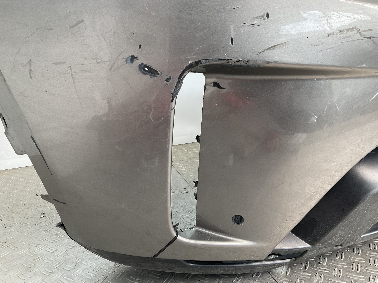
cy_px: 142
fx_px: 317
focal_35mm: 29
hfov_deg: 61.7
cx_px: 189
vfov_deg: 48.2
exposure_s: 1/120
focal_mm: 3
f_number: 1.8
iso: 25
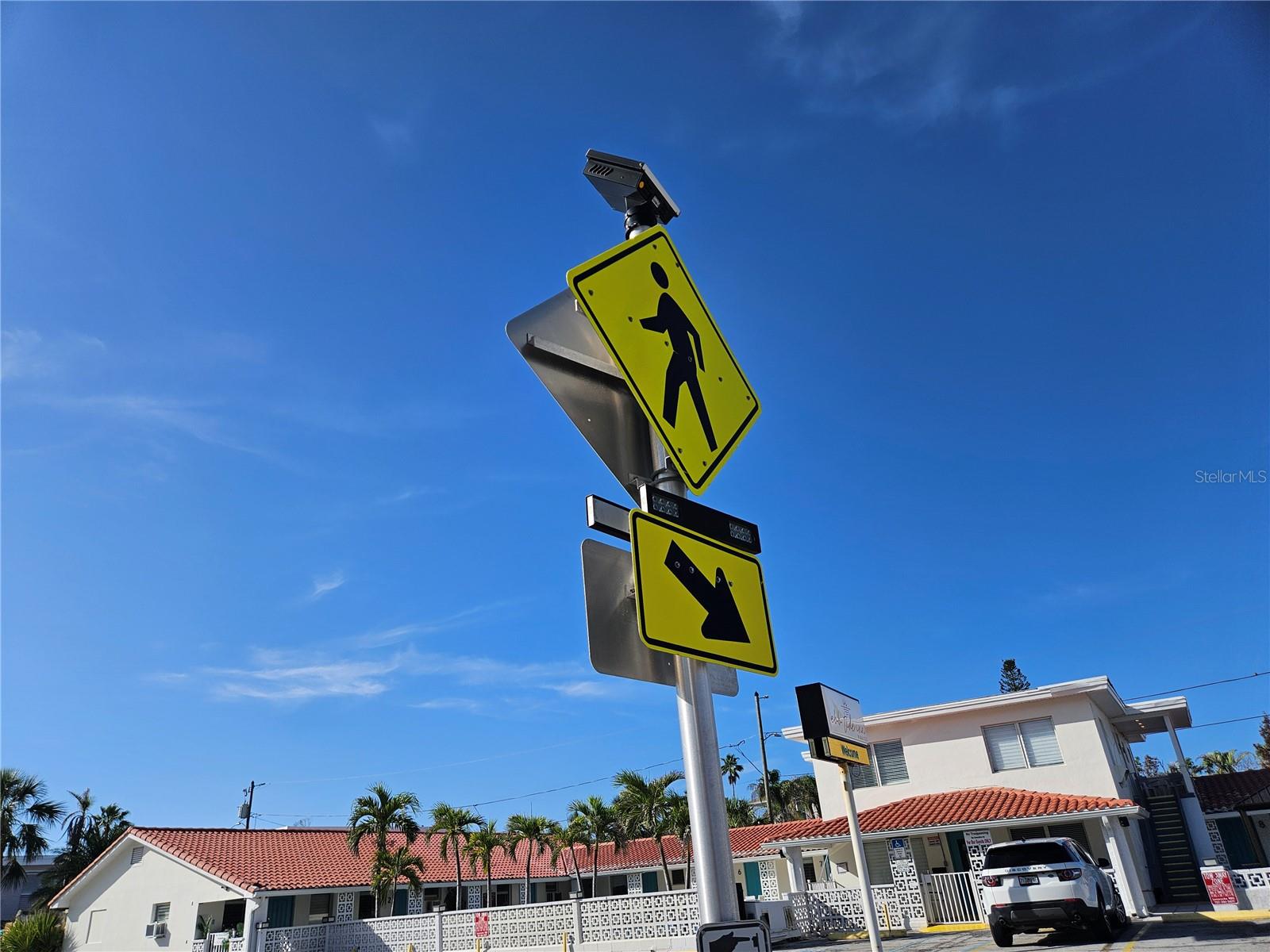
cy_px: 476
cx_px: 635
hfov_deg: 73.9
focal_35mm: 23
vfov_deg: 58.9
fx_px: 844
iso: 25
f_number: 1.8
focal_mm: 5.4
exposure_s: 1/2686
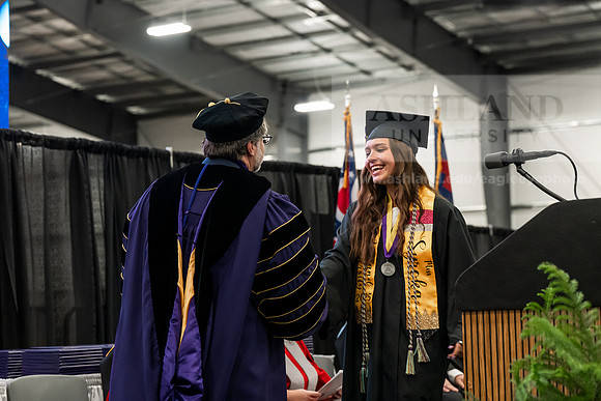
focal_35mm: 86
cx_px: 300
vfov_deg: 15.9
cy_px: 200
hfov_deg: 23.6
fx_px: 1436
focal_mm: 86
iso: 4000
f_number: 4.5
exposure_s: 1/200
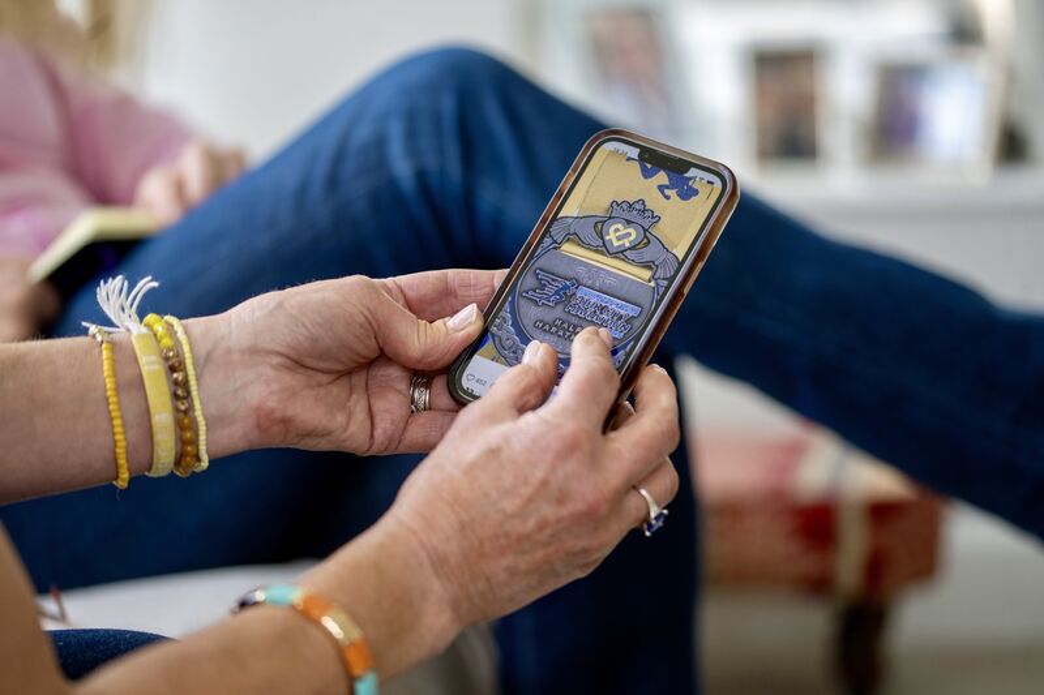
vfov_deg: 13.0
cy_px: 348
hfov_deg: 19.5
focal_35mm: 105
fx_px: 3044
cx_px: 522
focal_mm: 105
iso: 125
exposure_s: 1/200
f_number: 4
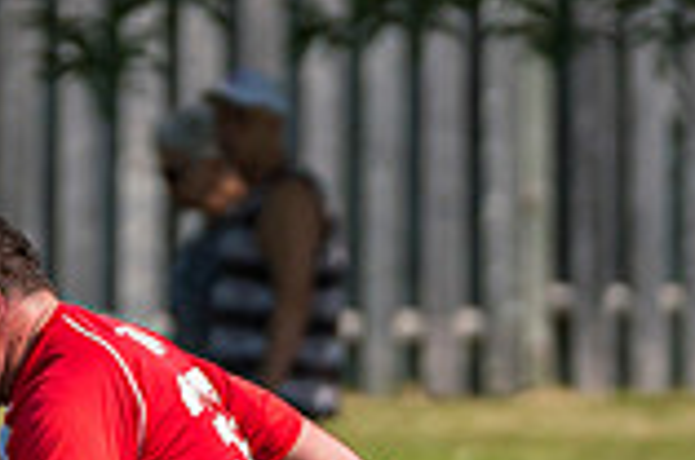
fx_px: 25085
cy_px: 751
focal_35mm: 1302
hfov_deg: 1.6
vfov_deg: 1.1
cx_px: -333
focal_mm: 194
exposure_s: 1/6400
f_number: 3.2
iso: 400
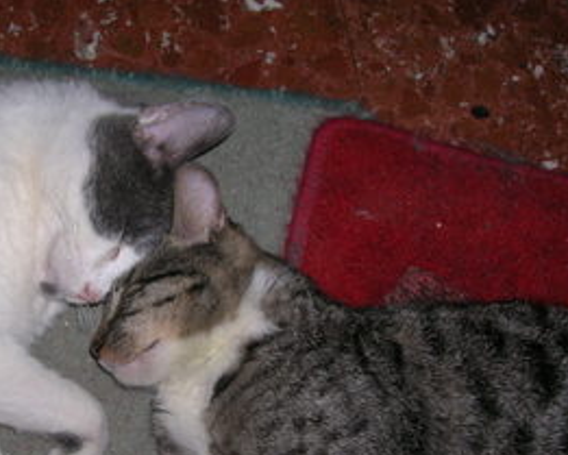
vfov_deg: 27.0
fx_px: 942
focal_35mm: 56
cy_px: 305
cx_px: 161
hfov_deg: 33.1
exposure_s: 1/60.1
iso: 50
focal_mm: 5.7
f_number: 4.9
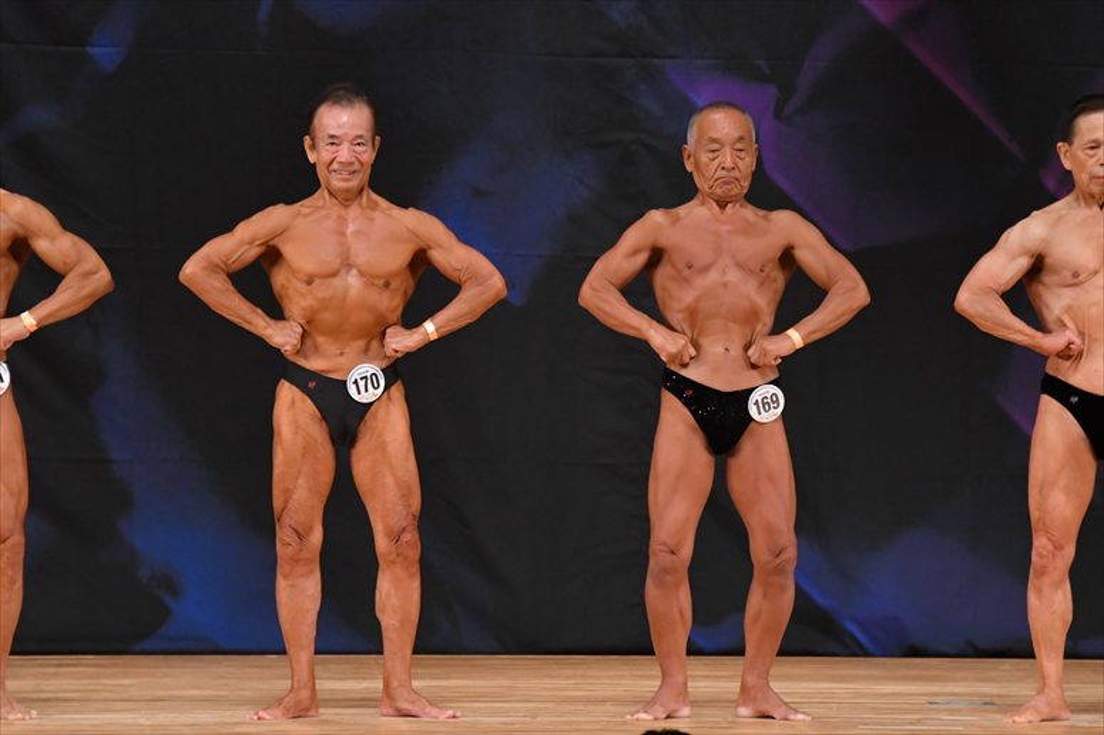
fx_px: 9196
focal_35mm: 300
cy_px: 368
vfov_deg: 4.6
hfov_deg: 6.9
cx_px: 552
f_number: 5.6
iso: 4000
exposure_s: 1/400
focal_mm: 200
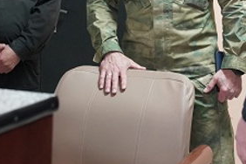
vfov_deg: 11.5
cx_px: 154
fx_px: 799
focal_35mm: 117
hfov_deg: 17.5
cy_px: -21
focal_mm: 44
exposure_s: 1/160
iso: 6400
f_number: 4
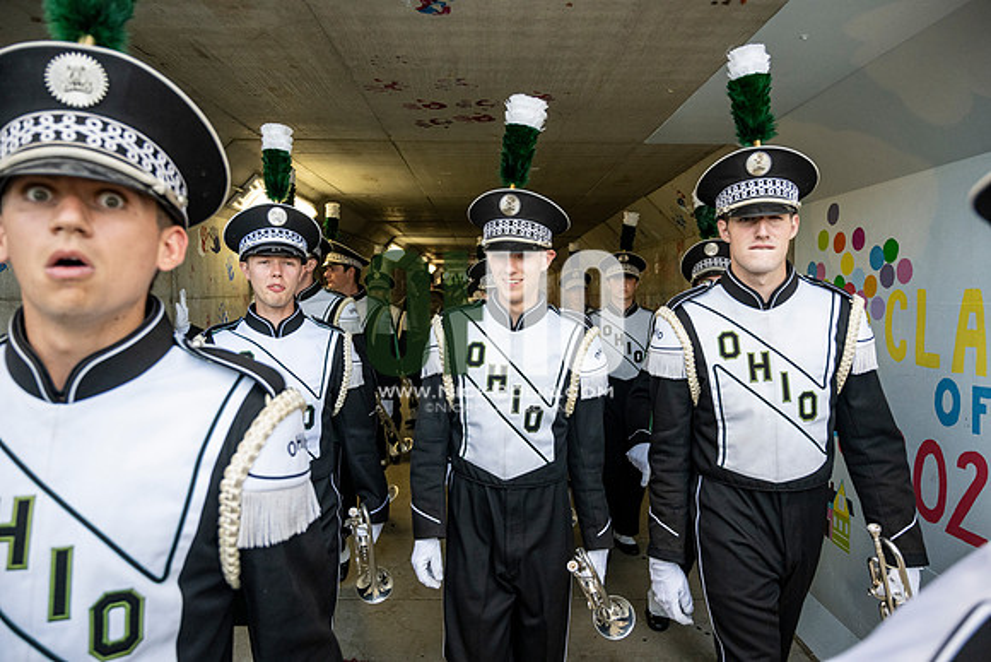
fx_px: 661
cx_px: 496
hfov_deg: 73.7
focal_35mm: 24
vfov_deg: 53.2
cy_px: 331
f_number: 4
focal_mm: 24
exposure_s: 1/800
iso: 1600
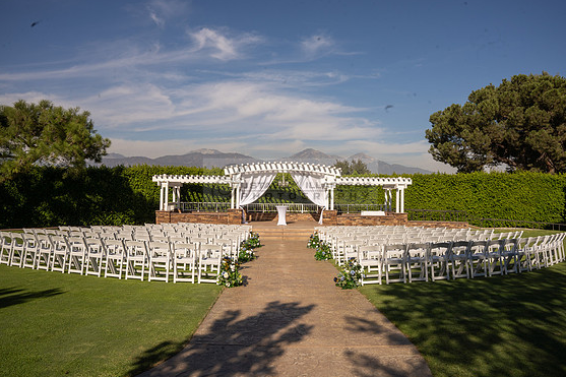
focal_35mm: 25
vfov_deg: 51.2
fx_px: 393
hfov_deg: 71.5
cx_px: 292
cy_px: 182
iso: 100
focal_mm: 24
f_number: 16
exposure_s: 1/160
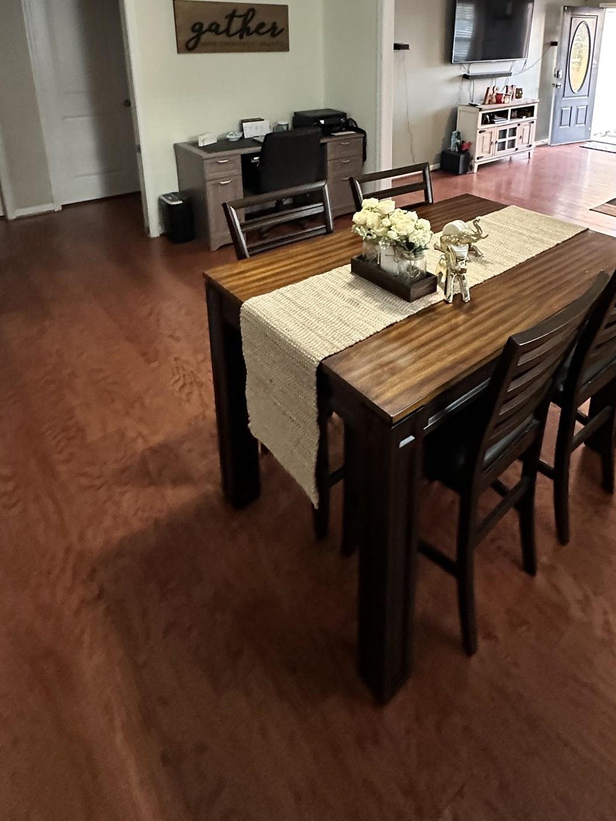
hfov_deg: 58.0
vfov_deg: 67.9
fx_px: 546
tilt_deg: -17.1
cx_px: 392
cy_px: 182
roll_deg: -1.8
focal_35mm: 23
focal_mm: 2.22
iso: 1000
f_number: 2.2
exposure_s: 1/60
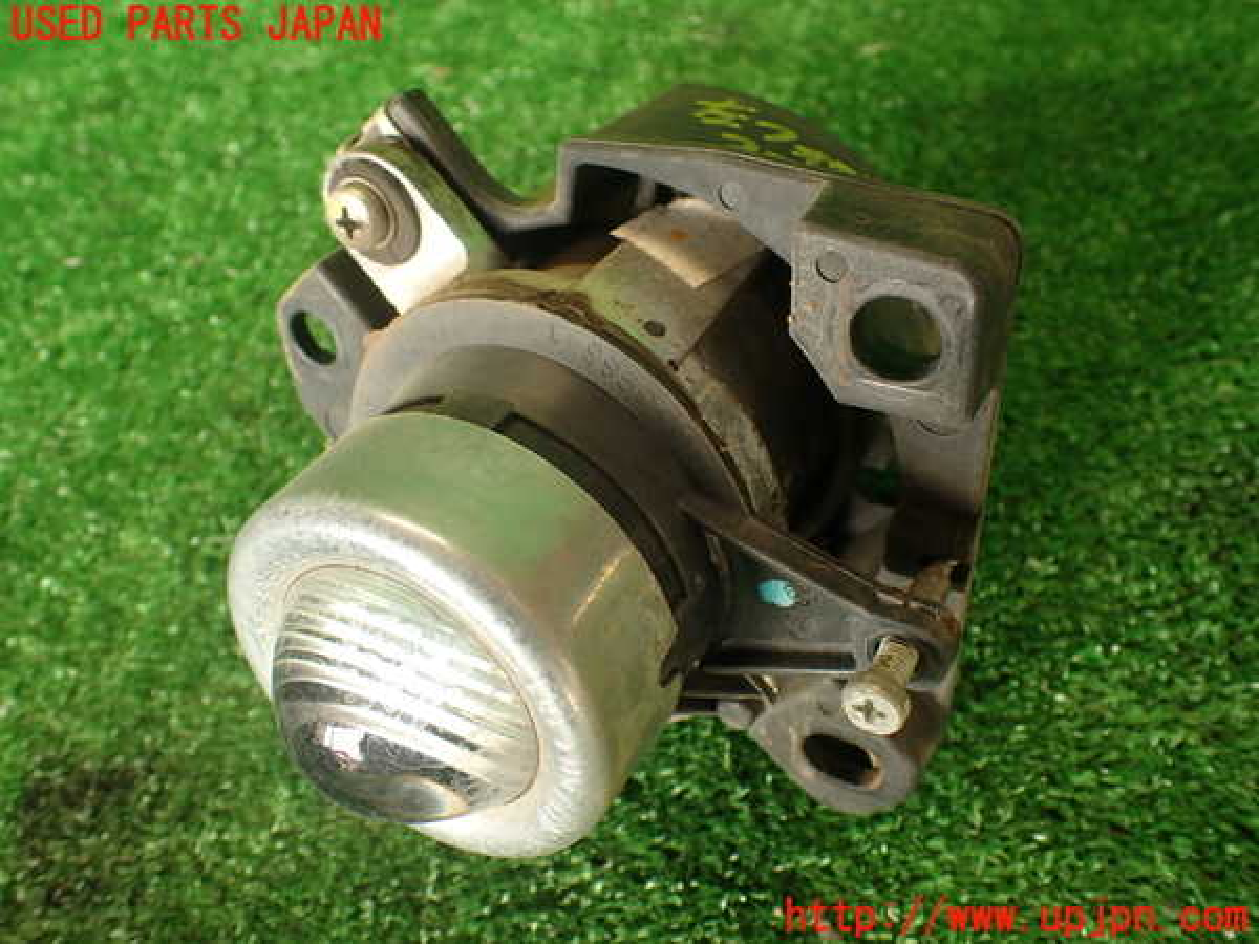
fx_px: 1091
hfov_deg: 60.0
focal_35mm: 30
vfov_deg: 46.8
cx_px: 630
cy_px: 472
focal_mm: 5.4
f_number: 2.3
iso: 200
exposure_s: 1/60
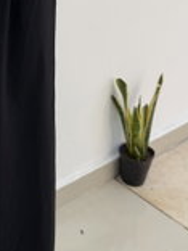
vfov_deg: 22.8
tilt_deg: -22.1
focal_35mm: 82
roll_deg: +0.6
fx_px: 594
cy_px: -4
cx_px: -53
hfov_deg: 17.0
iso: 80
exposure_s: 1/121
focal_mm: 6.76
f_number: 1.78
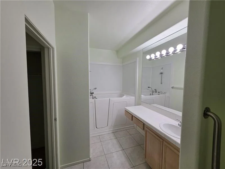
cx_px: 112
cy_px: 84
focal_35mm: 13
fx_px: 84
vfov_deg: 89.9
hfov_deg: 106.2
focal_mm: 2.2
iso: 100
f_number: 1.9
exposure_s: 1/120
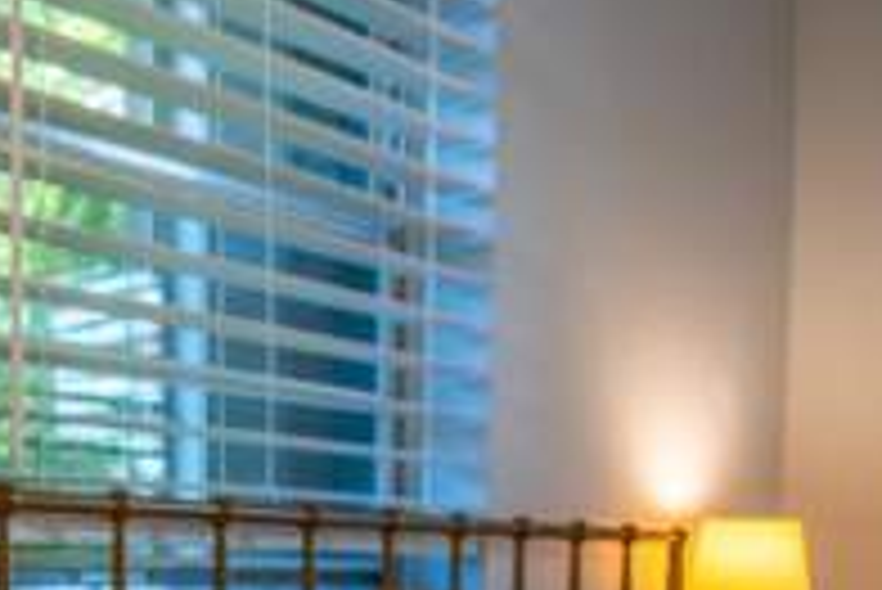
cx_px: -63
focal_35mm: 56
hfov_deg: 31.9
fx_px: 1373
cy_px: 682
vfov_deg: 22.6
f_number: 4
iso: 400
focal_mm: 22
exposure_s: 1/100
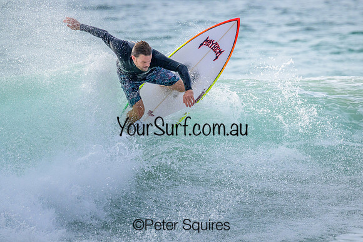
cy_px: 132
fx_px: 9639
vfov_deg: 1.4
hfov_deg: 2.2
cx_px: 215
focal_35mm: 956
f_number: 11
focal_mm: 800
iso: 1400
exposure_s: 1/2000
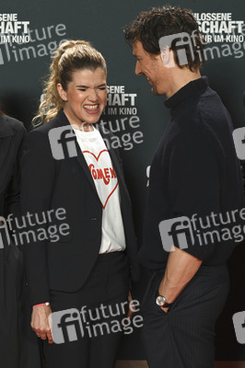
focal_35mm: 98
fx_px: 1002
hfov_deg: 13.9
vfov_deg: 20.8
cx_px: 122
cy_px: 184
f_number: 4.8
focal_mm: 98
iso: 1600
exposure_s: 1/180
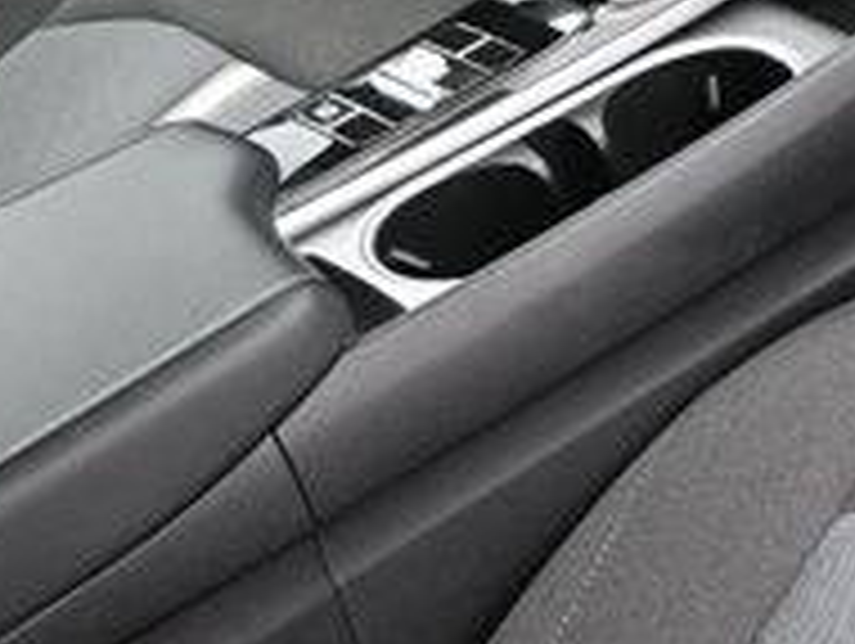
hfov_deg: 19.8
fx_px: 2097
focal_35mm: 85
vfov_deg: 16.6
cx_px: 1300
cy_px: -153
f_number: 3.5
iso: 1400
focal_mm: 17.5
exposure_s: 1/125
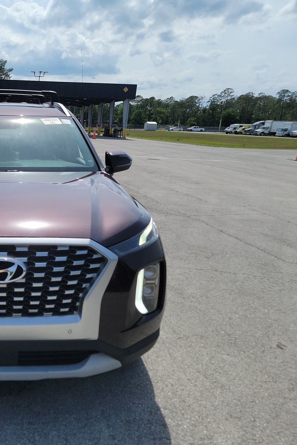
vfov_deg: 54.4
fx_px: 433
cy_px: 216
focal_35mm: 35
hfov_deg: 34.3
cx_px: -4
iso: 50
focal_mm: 6.7
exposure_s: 1/1437
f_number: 1.8
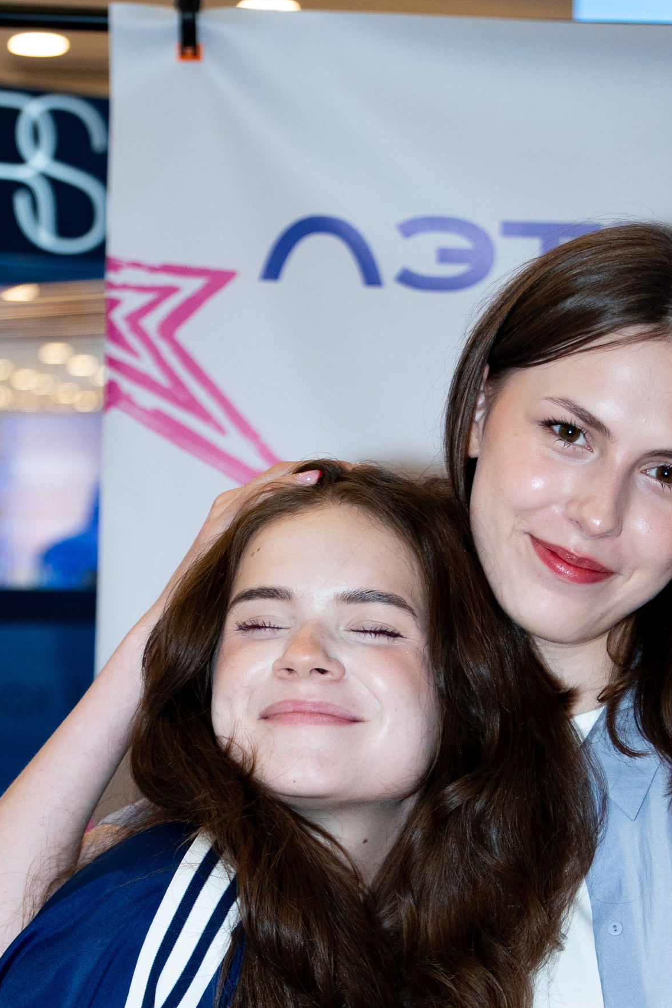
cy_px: 928
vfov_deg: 14.4
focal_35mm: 141
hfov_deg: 9.7
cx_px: 421
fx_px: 3948
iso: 400
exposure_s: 1/320
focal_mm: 43
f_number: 2.8
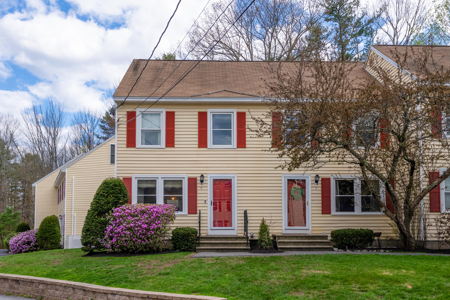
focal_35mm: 31
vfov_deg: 42.4
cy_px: 150
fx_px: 388
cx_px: 225
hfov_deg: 60.3
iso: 320
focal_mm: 31
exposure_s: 1/640
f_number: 7.1
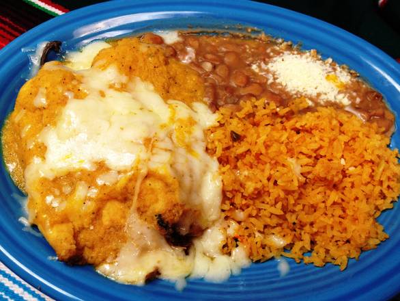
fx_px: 405
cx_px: 200
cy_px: 150
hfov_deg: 52.6
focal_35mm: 35
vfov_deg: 40.7
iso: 80
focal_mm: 4.28
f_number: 2.4
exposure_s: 1/24
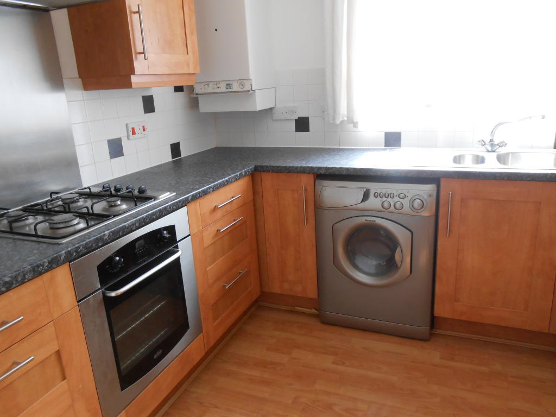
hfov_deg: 67.3
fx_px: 418
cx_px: 278
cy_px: 208
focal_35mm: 26
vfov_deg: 53.1
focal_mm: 4.6
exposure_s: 1/30
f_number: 3.5
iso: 250
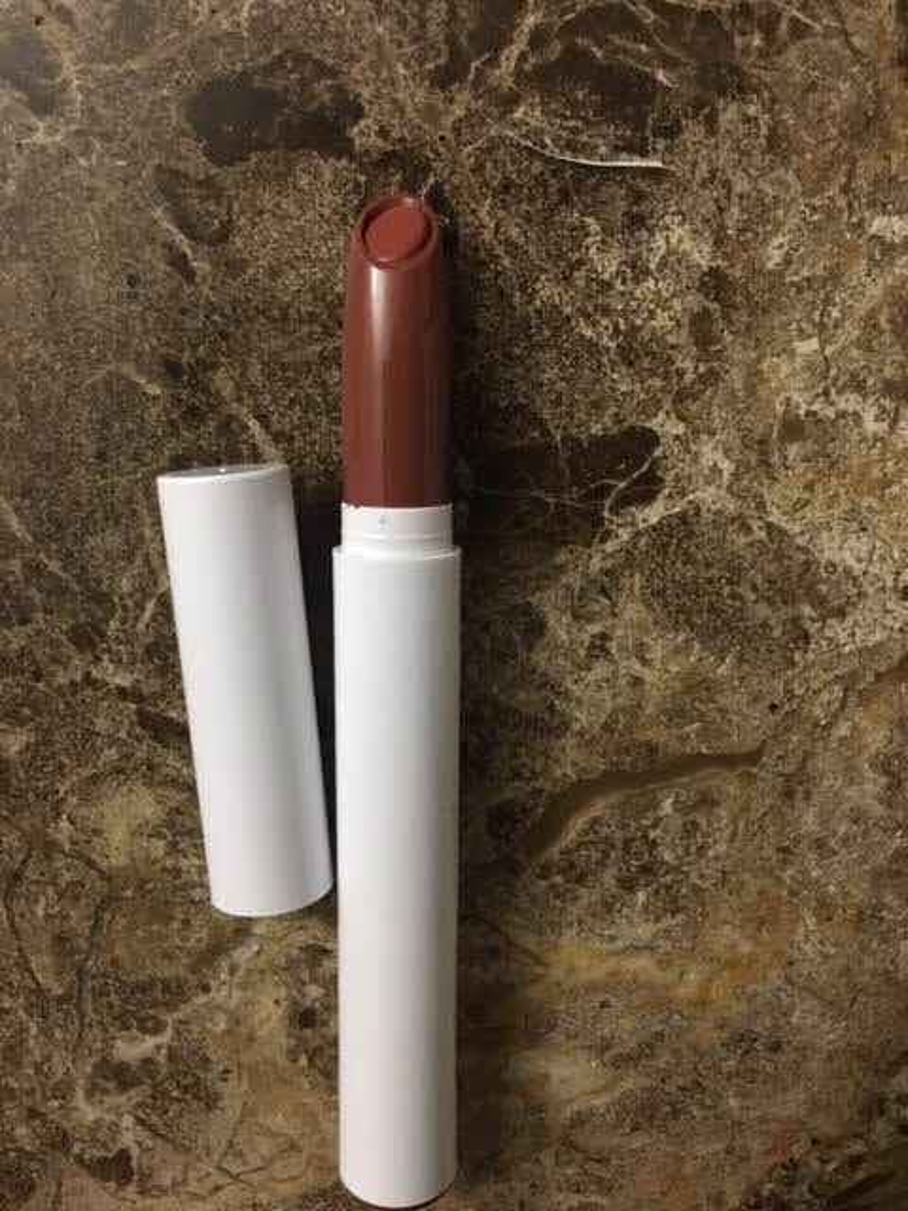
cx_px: 454
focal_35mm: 29
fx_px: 1014
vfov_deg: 61.7
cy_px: 606
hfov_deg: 48.2
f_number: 2.2
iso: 200
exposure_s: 1/17
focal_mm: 4.15
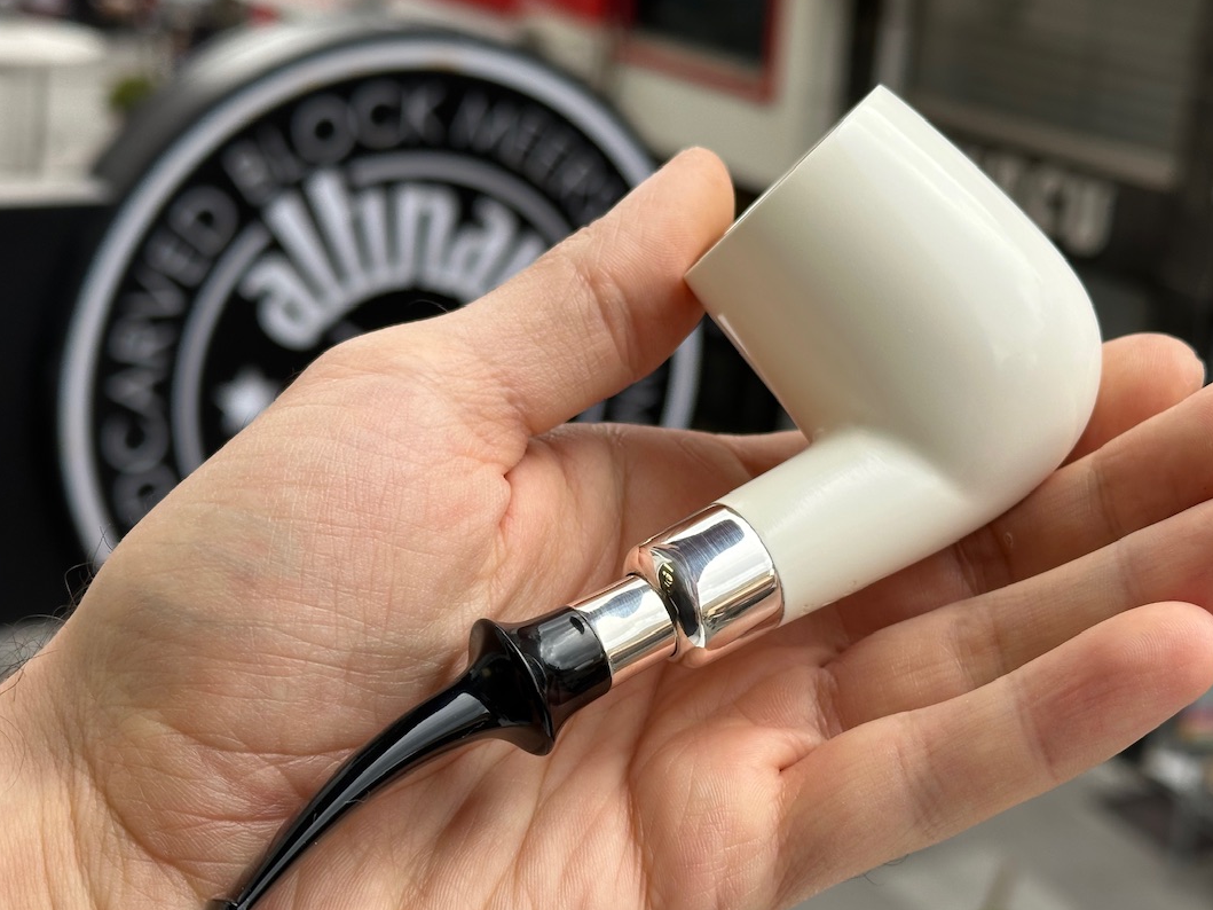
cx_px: 620
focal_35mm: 58
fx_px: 2032
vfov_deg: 25.2
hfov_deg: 33.2
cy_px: 535
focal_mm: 6.86
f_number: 1.78
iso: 64
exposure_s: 1/816
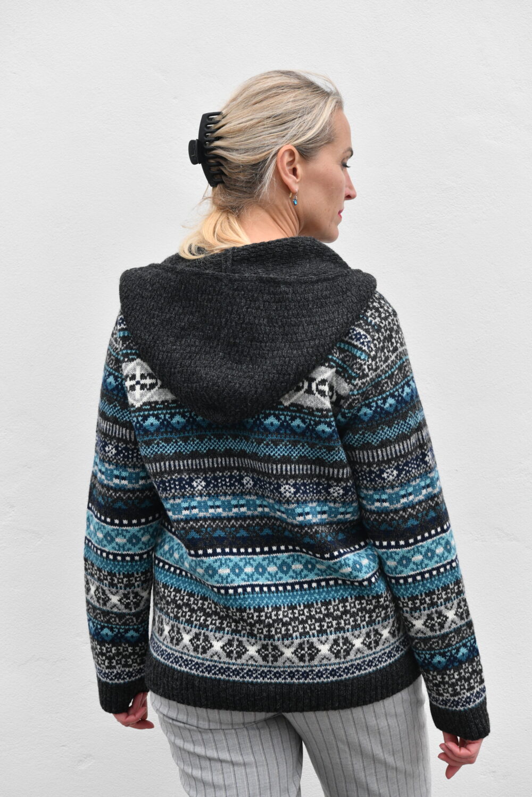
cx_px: 266
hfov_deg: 20.9
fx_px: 1441
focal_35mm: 65
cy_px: 398
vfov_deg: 31.0
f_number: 8
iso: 1600
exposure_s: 1/250
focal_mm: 65
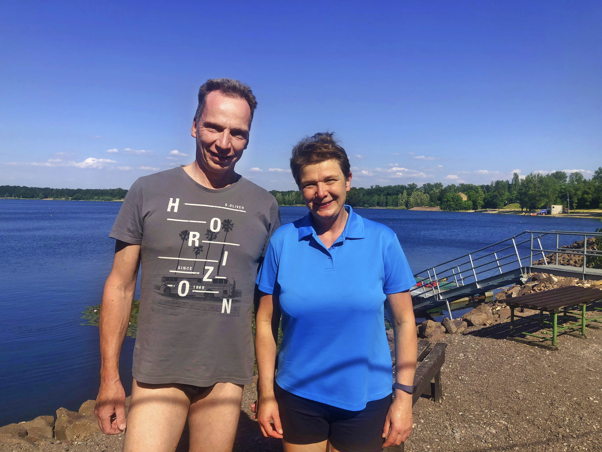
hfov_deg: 63.4
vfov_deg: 49.7
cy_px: 226
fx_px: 487
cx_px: 301
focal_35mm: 28
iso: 20
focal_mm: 3.99
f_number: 1.8
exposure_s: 1/2315
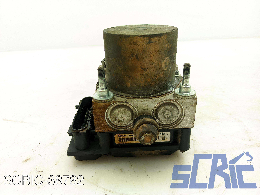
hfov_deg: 67.3
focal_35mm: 26
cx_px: 130
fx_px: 195
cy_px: 98
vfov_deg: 53.1
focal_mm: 4.75
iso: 754
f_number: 1.65
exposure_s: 1/1000
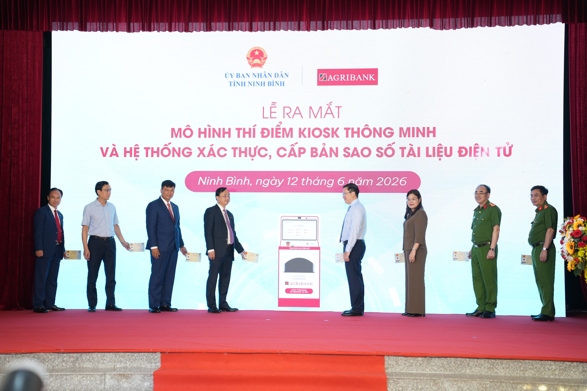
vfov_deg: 23.4
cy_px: 196
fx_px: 946
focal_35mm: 58
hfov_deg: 34.5
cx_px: 294
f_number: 2.8
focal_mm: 58
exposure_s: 1/160
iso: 1250
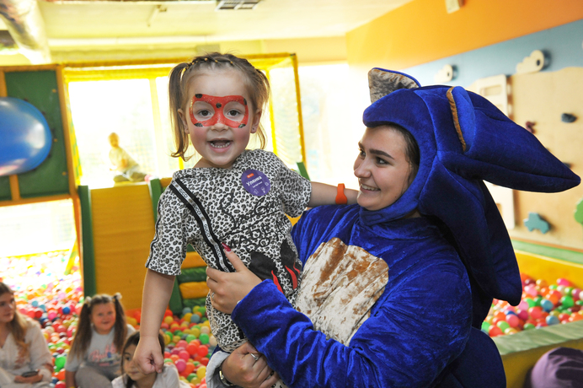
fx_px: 615
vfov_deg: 35.0
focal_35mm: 38
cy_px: 194
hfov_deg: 50.7
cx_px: 292
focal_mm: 38
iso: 2000
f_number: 5.6
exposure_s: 1/250
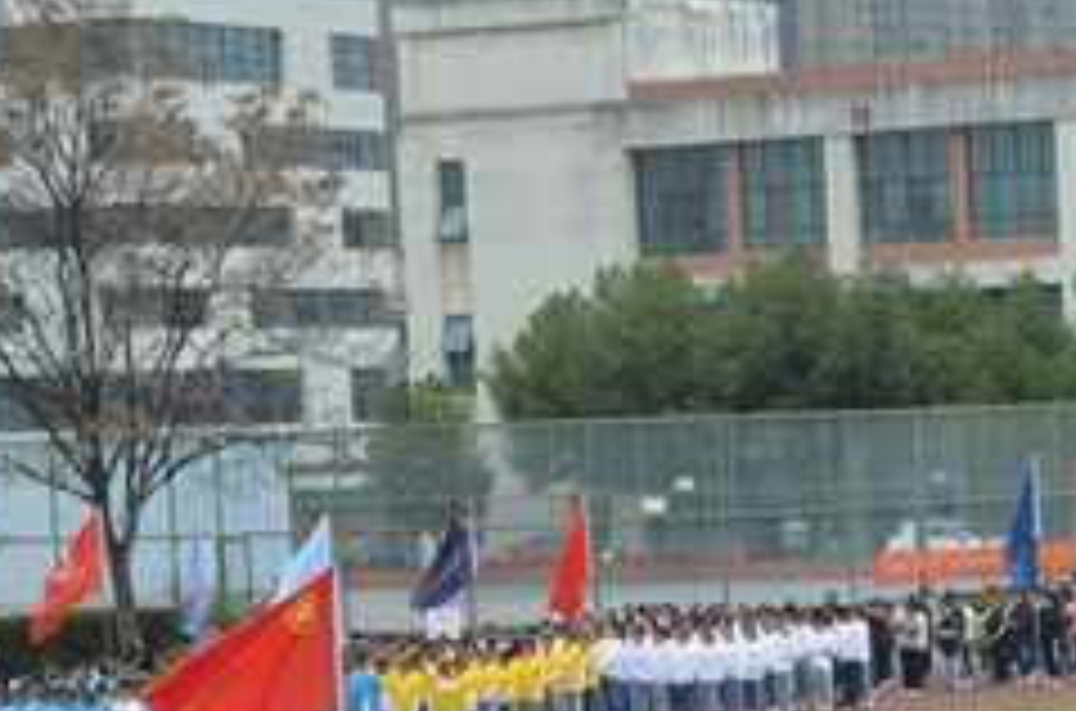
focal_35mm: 167
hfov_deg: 12.2
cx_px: 1153
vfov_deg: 8.1
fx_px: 4978
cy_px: 855
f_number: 8
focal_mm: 38
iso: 200
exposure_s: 1/250
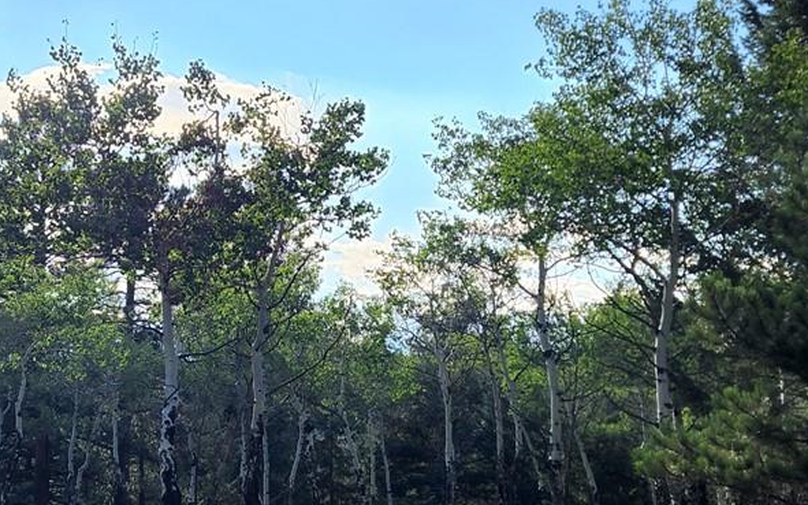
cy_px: 297
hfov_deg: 30.6
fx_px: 1453
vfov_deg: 19.7
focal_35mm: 66
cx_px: 213
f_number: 1.8
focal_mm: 5.4
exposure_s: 1/917
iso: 20
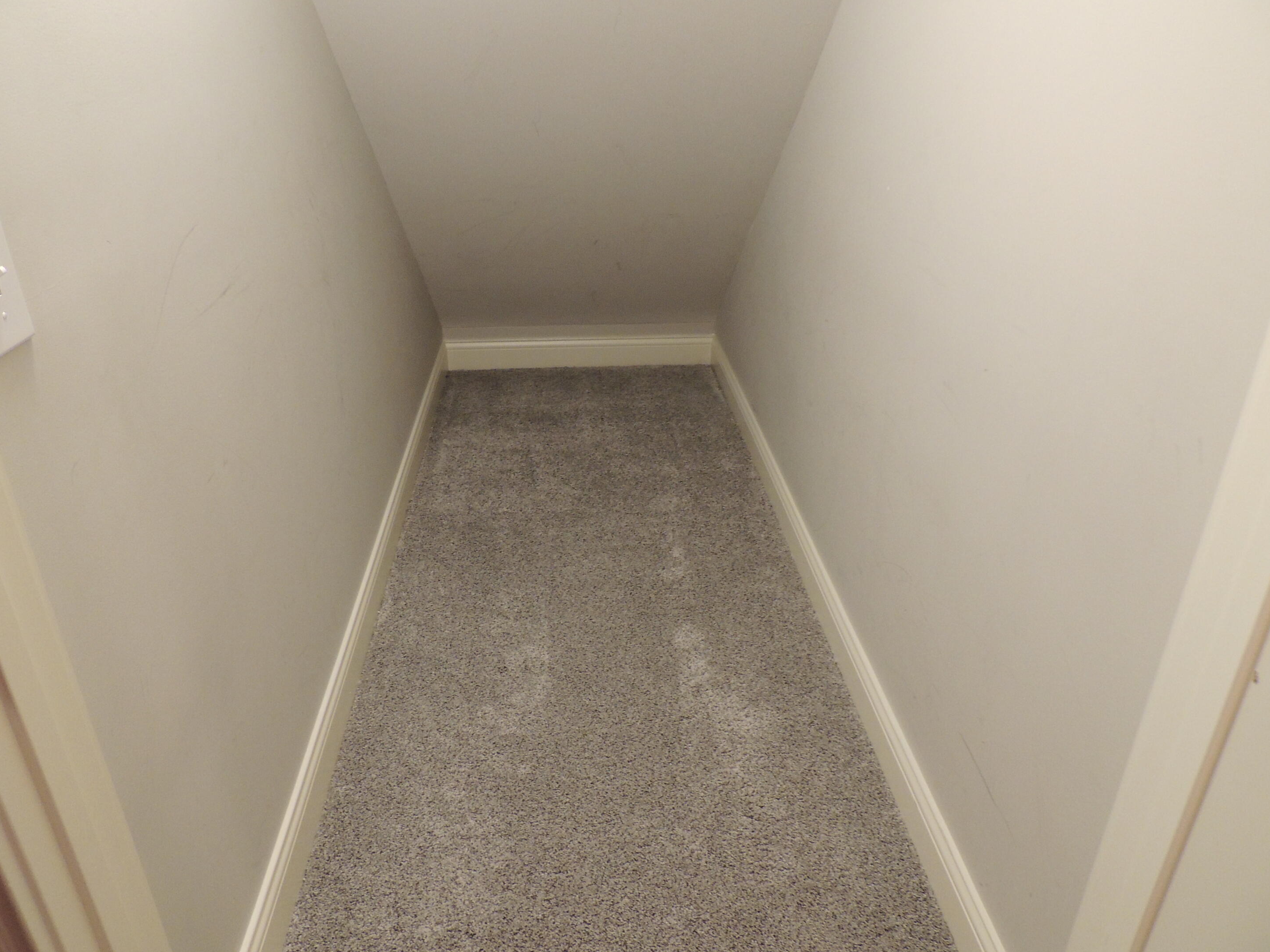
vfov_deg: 54.9
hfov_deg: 69.4
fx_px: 917
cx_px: 618
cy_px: 476
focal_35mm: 25
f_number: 3
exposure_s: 1/20
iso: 400
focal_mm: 4.3
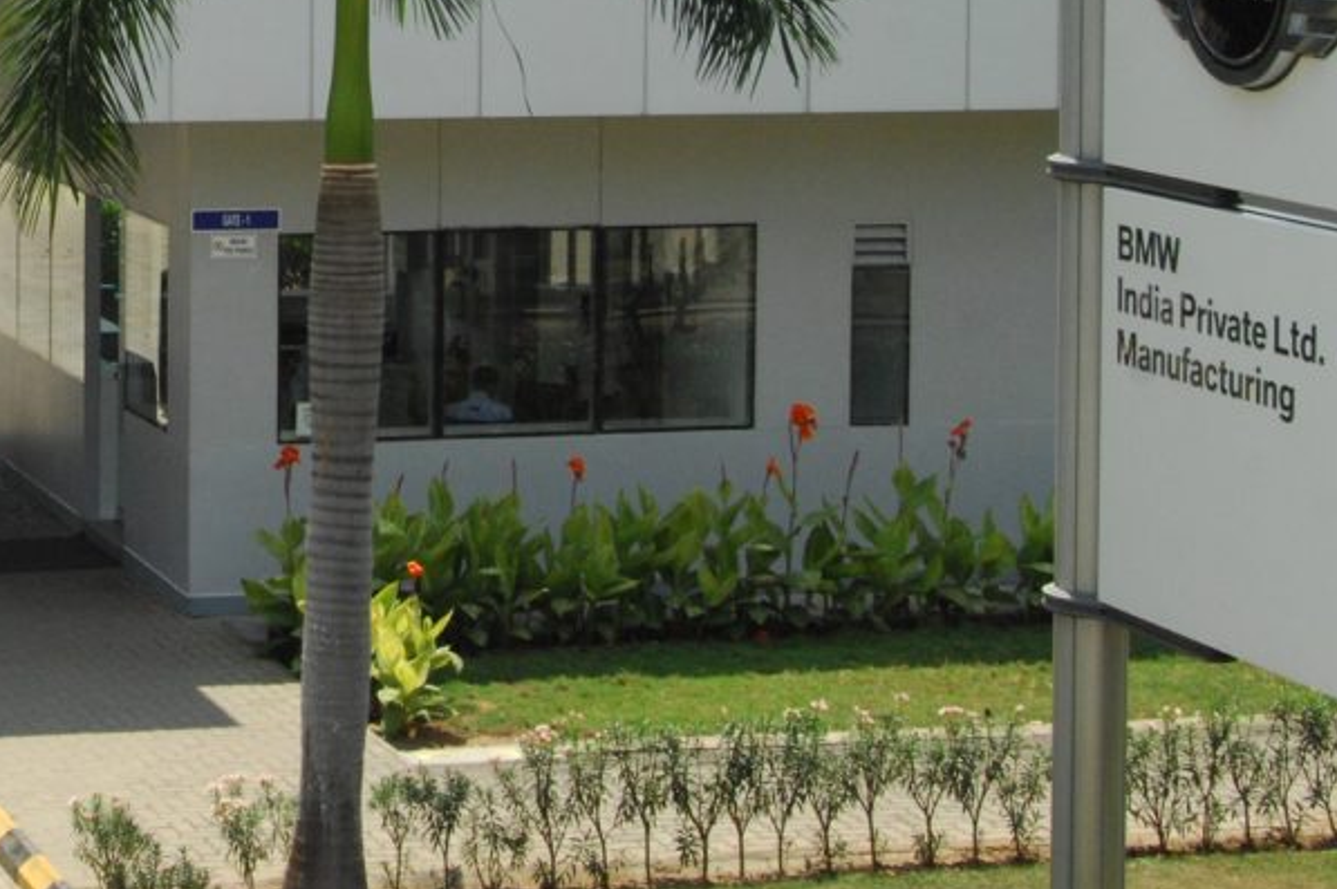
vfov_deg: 12.5
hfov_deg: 18.2
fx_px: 4008
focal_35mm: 108
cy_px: -36
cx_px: -166
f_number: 11
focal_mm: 28
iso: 640
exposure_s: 1/500
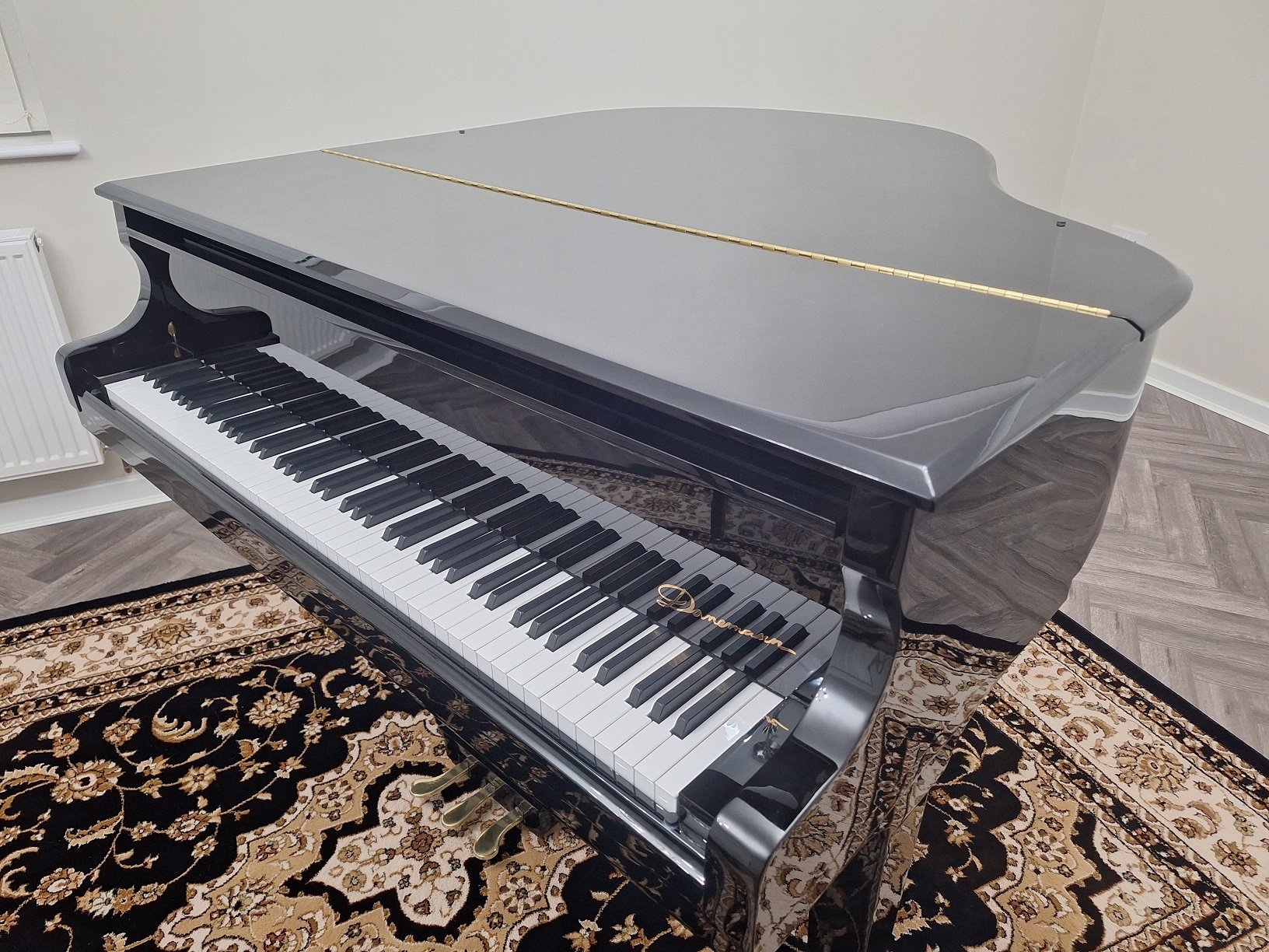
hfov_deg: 73.9
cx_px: 634
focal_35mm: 23
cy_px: 476
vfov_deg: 58.9
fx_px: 843
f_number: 1.8
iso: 320
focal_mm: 5.54
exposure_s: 1/33
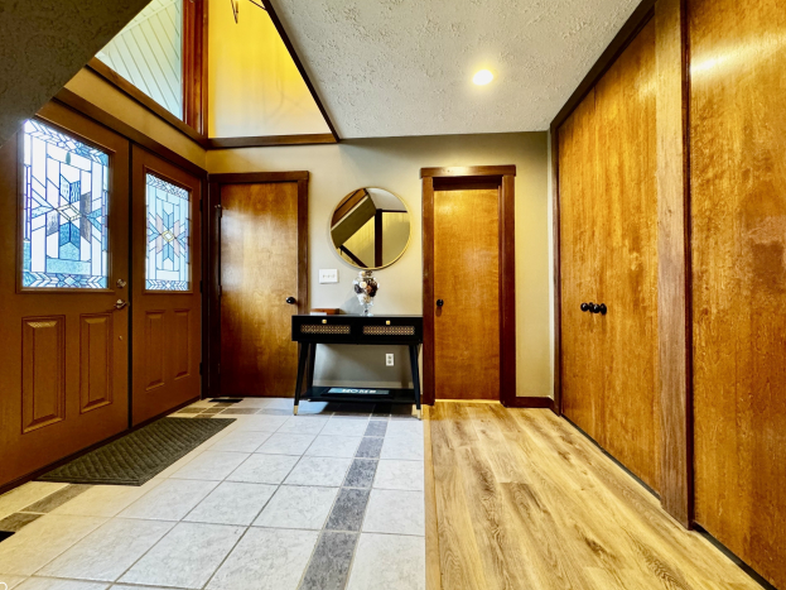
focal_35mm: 15
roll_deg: +0.0
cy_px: 291
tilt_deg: +0.1
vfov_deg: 81.7
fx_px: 341
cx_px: 392
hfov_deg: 98.2
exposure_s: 1/60
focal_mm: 2.22
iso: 640
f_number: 2.2
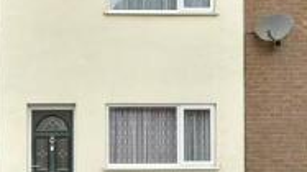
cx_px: 124
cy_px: 38
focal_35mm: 40
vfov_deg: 29.1
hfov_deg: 50.2
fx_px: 325
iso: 500
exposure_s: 1/250
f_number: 8
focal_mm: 10
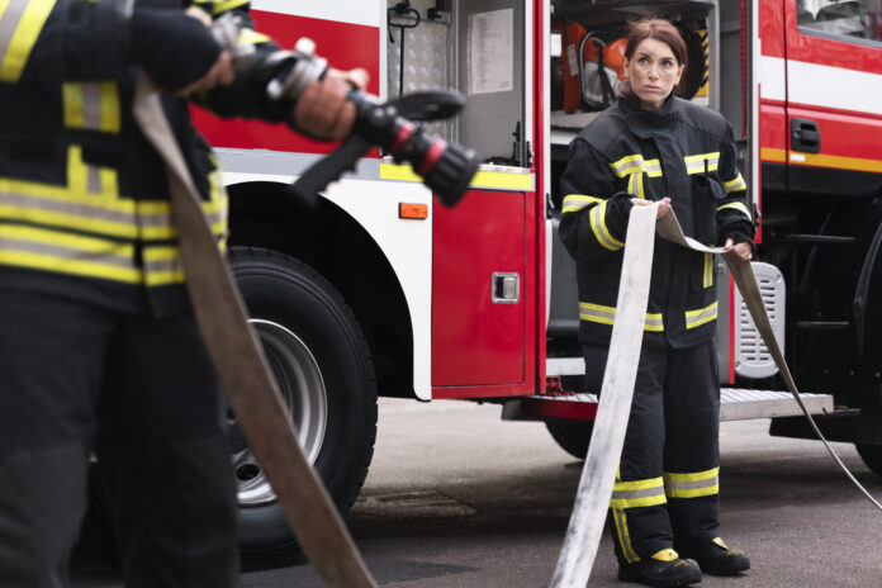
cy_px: 294
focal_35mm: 66
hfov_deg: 30.5
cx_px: 441
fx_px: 1617
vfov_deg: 20.6
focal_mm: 66
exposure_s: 1/500
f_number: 2.8
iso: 200
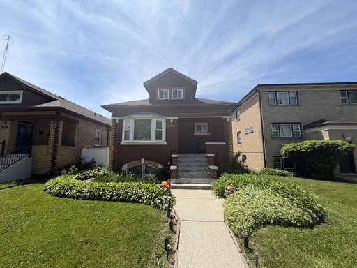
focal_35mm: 14
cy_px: 134
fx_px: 144
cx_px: 178
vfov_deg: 85.7
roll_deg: +0.3
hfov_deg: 102.1
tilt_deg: +6.4
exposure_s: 1/955
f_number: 2.2
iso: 20
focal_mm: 2.22
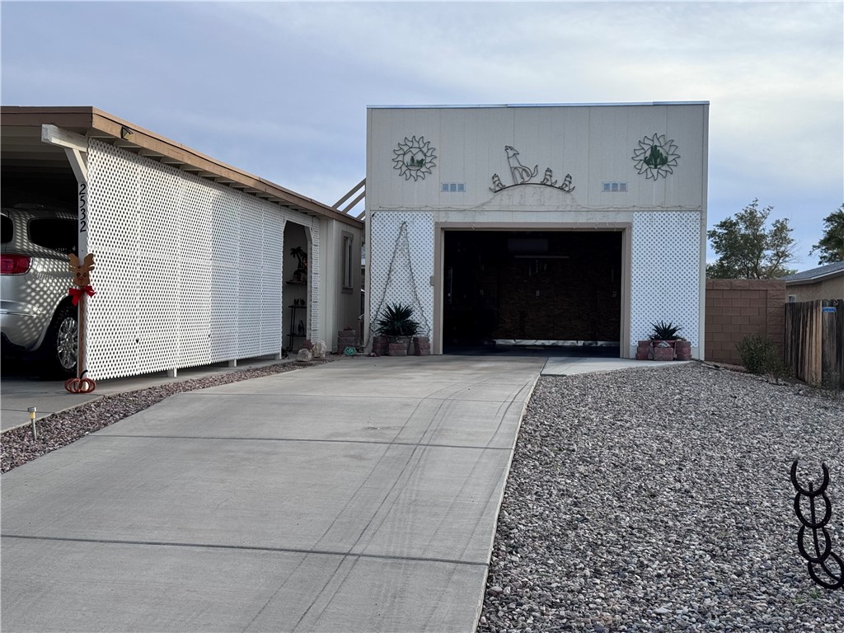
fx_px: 1170
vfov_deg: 30.3
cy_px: 316
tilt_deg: -0.8
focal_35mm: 48
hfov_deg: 39.7
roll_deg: -0.3
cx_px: 422
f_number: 1.78
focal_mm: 6.76
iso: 64
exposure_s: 1/2717
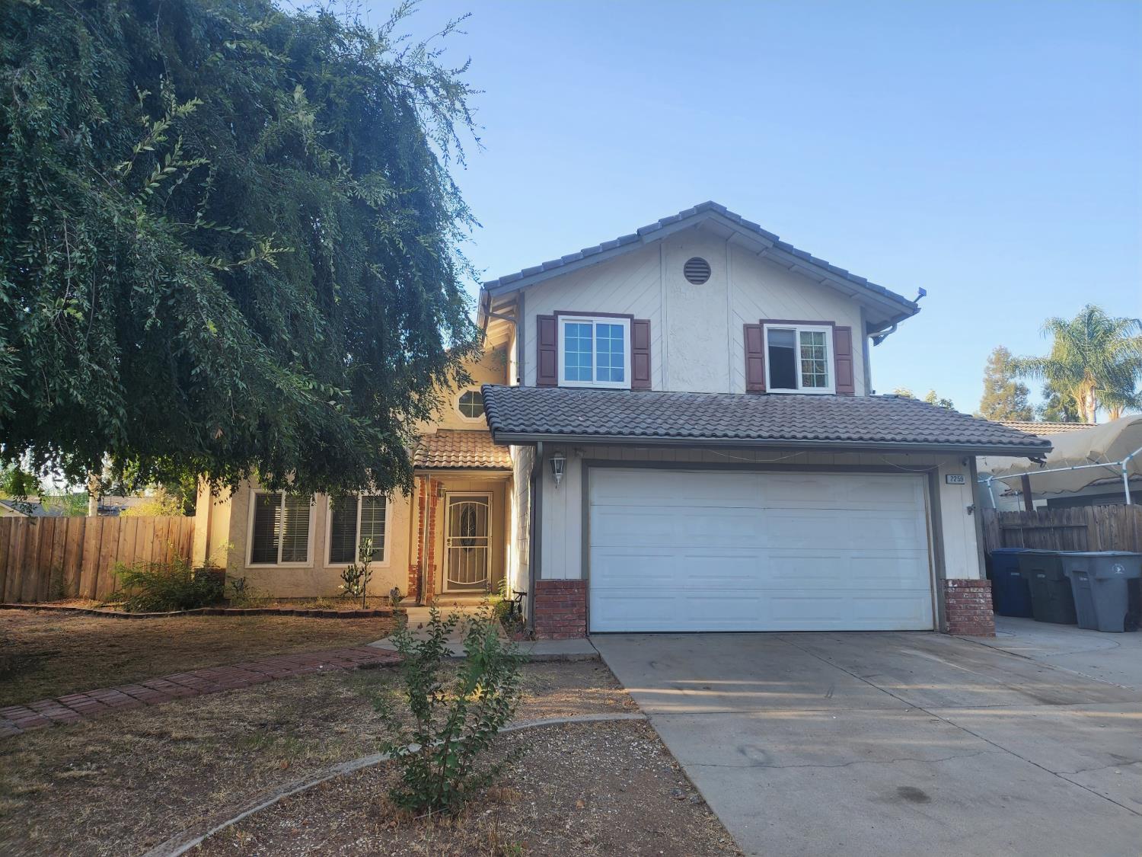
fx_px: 759
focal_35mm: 23
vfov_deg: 58.9
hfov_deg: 73.9
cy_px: 428
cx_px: 571
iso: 16
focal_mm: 6.4
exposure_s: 1/182
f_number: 1.8
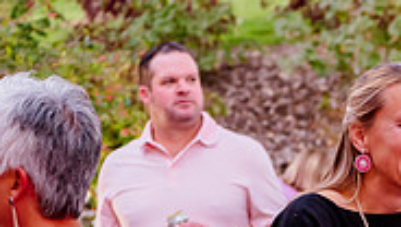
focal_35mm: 231
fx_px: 2459
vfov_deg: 5.3
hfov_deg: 9.3
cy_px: 242
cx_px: 355
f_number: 4.5
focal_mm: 70
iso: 3200
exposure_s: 1/60
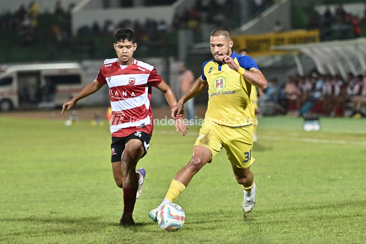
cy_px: 122
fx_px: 1627
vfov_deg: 8.6
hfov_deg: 12.8
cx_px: 183
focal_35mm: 160
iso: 2000
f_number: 2.8
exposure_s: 1/1250
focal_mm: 160
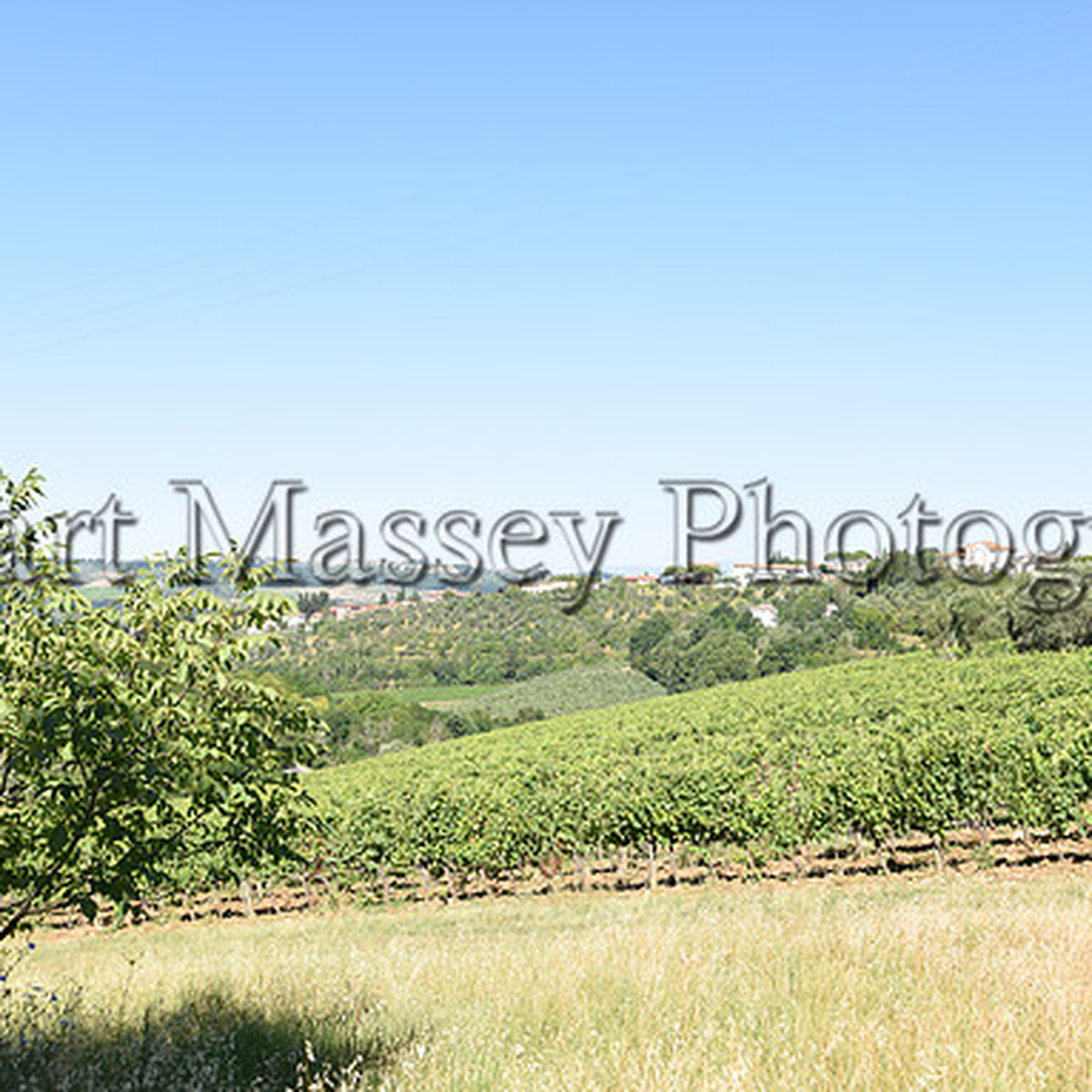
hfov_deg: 37.4
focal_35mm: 45
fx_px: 1606
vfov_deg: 37.6
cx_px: 661
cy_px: 546
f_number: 5.6
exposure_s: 1/200
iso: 64
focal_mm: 35
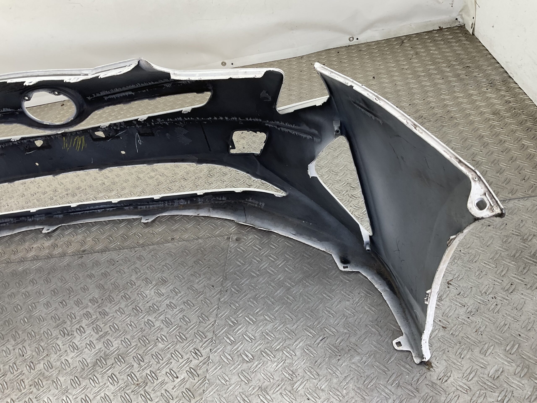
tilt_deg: -37.2
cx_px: 268
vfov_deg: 48.2
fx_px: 450
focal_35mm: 29
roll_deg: +15.4
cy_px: 202
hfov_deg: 61.7
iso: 25
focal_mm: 3
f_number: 1.8
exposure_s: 1/100
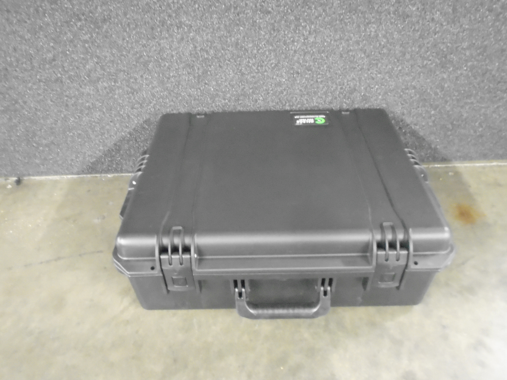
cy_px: 190
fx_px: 381
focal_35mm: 26
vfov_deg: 53.1
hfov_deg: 67.3
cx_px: 254
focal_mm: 4.6
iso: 1600
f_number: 3.2
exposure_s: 1/3
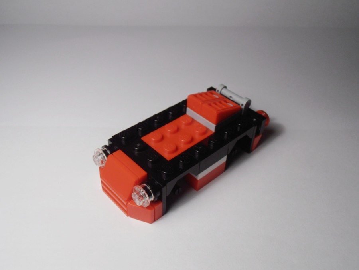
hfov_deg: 50.1
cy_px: 135
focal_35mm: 37
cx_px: 180
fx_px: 384
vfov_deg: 38.7
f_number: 3.9
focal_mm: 6.61
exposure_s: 1/100
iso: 80
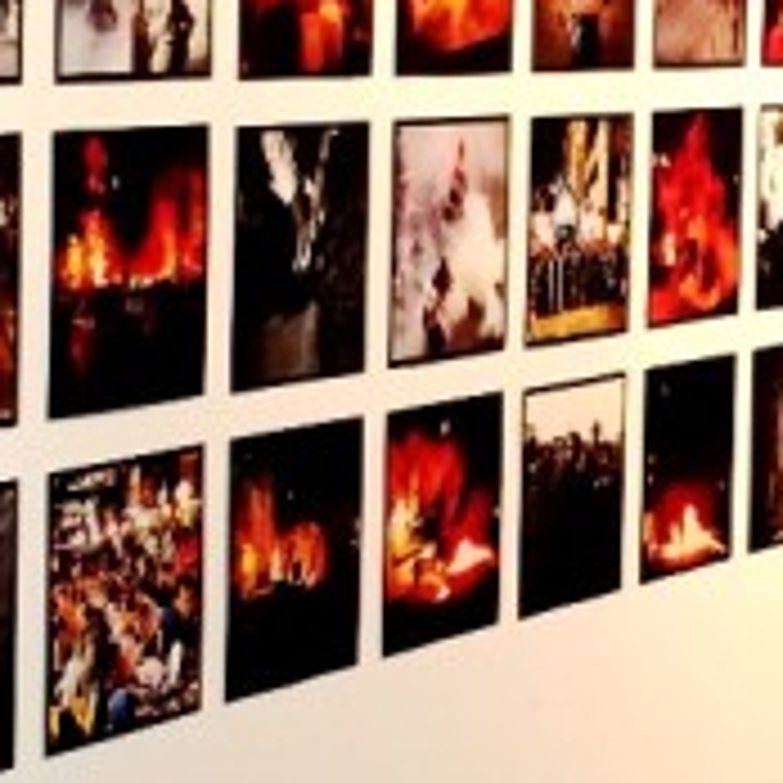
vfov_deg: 11.2
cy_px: 308
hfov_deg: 11.1
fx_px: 3992
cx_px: 824
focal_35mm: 156
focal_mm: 4.12
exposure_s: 1/33
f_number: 2.2
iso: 160
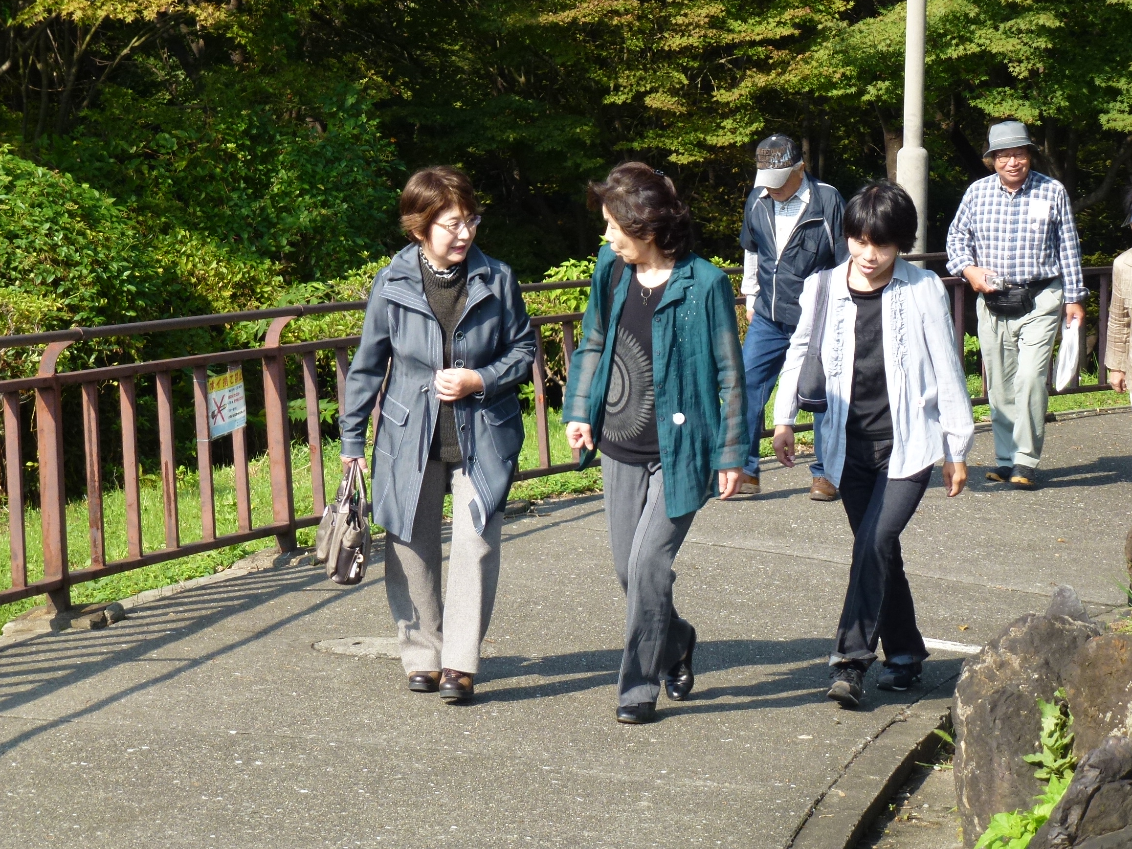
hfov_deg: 17.1
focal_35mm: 115
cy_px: 404
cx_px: 617
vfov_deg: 12.9
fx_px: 3760
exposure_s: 1/250
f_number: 5
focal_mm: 18.7
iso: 100
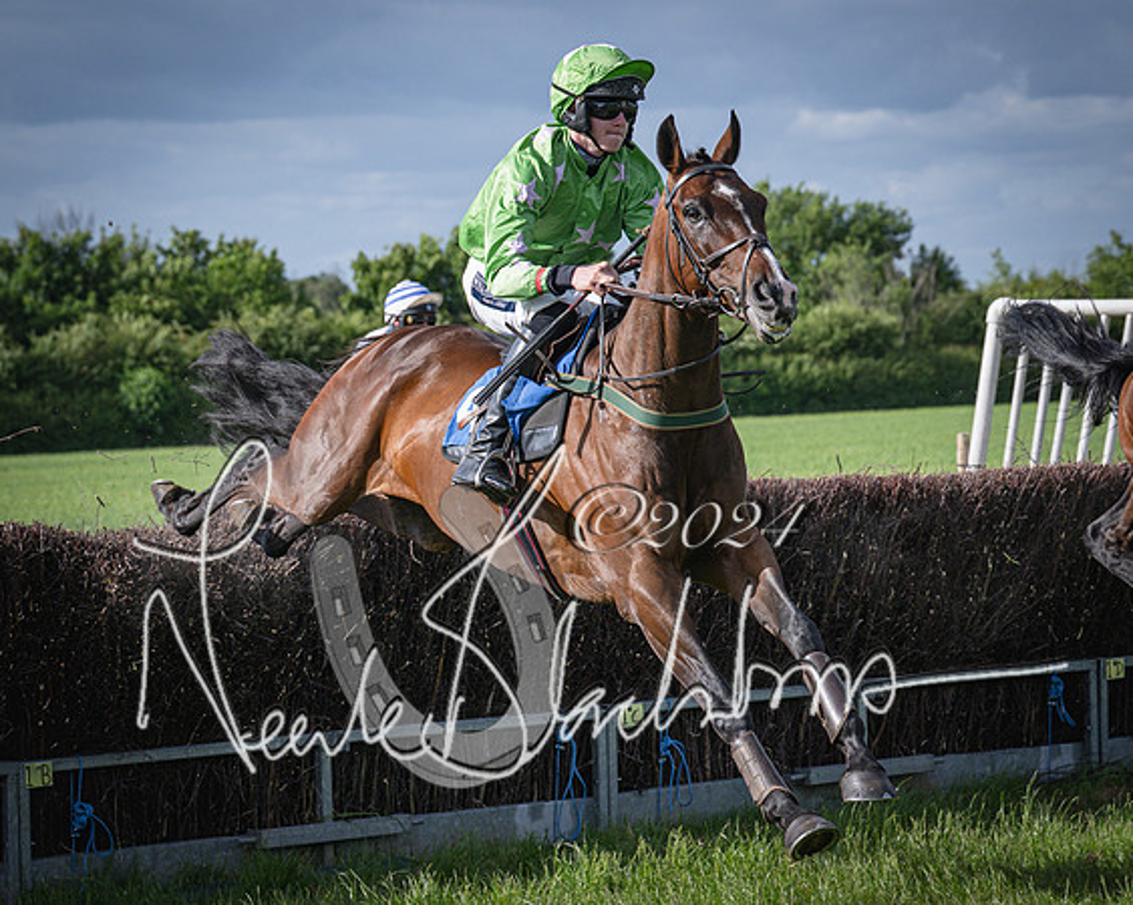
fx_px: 4447
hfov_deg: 14.5
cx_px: 370
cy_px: 507
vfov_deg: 11.6
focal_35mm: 133
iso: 200
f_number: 4.5
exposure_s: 1/1600
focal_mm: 70
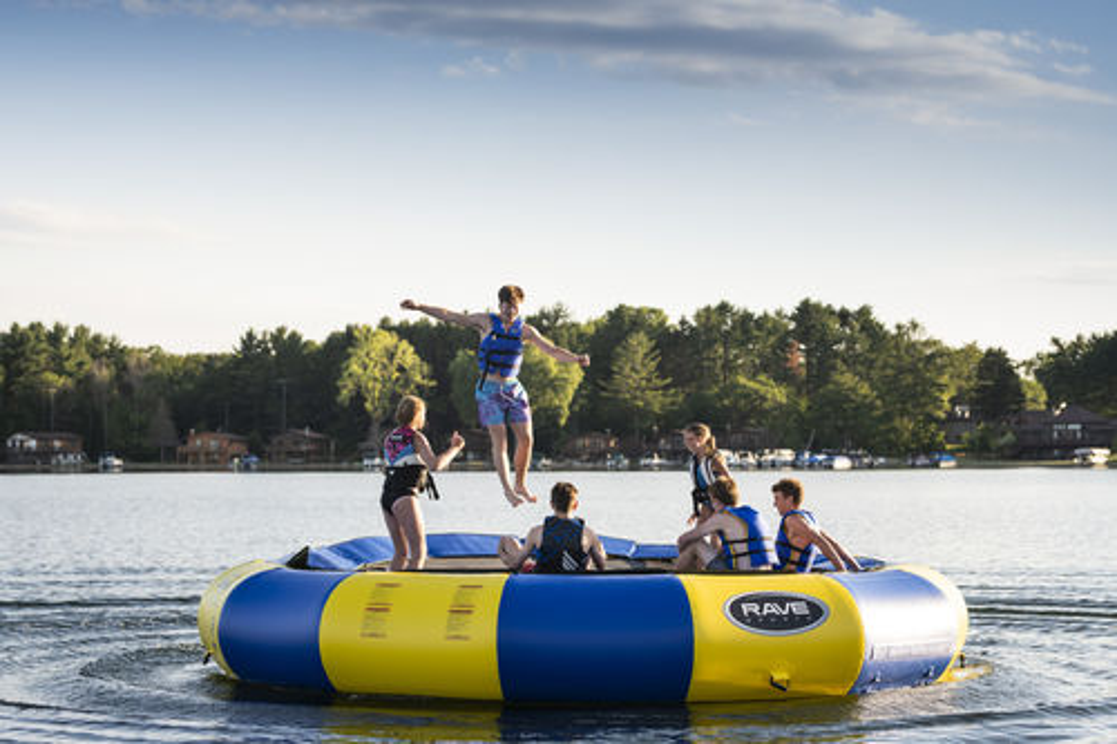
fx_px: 2636
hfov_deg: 23.9
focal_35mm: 85
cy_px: 372
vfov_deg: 16.1
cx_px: 558
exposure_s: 1/400
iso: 125
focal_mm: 85
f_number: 4
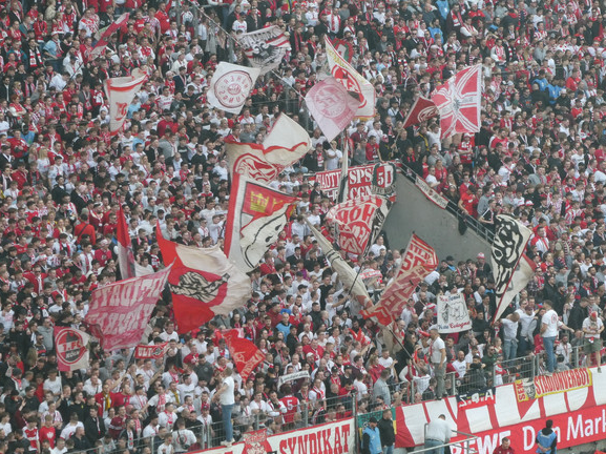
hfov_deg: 8.9
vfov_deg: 6.7
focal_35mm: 222
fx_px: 3884
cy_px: 210
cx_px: 316
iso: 250
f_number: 5.6
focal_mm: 35.8
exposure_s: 1/125
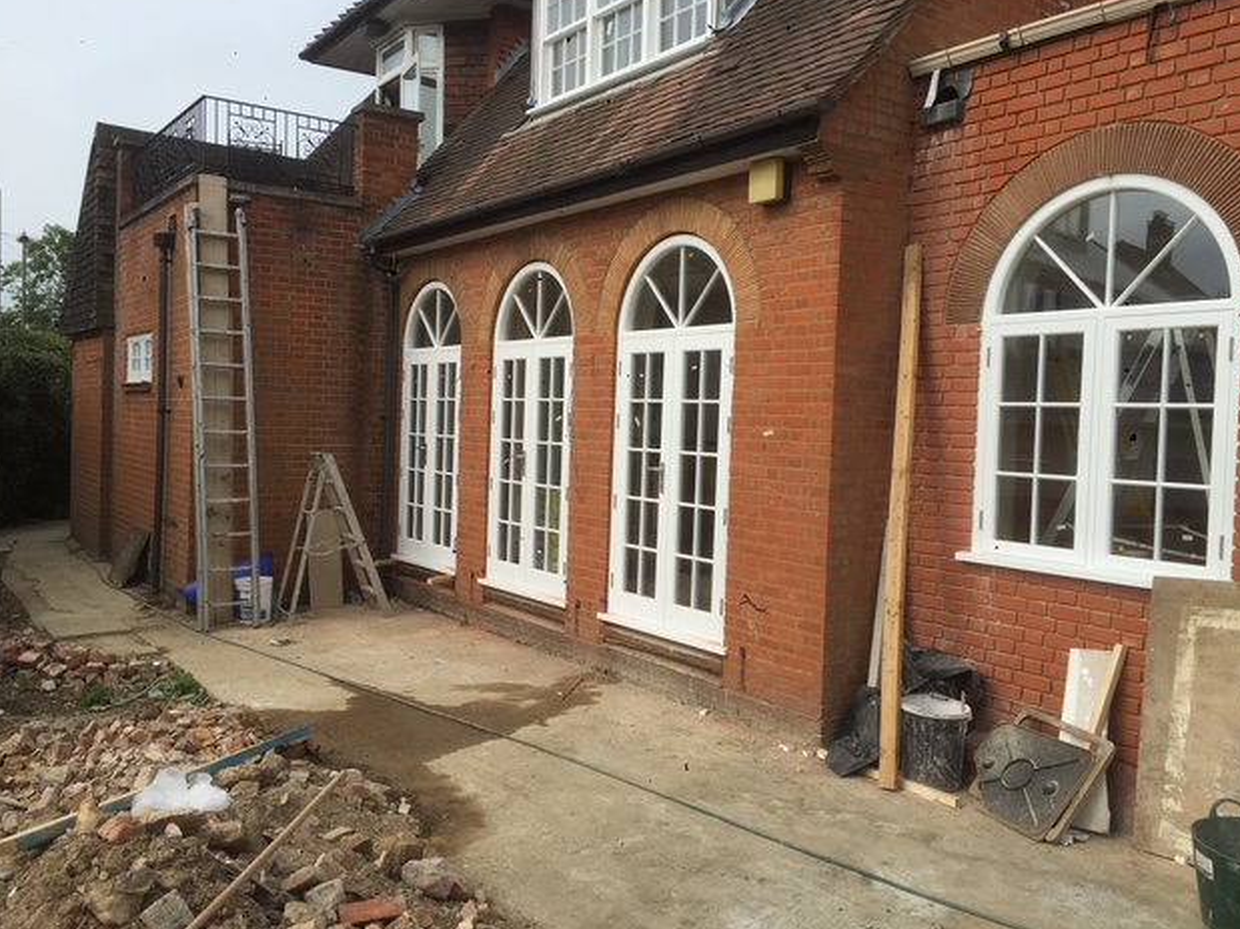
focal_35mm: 30
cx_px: 625
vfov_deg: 46.8
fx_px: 1074
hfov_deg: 60.0
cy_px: 452
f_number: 2.2
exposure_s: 1/2326
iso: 32
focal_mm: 4.15
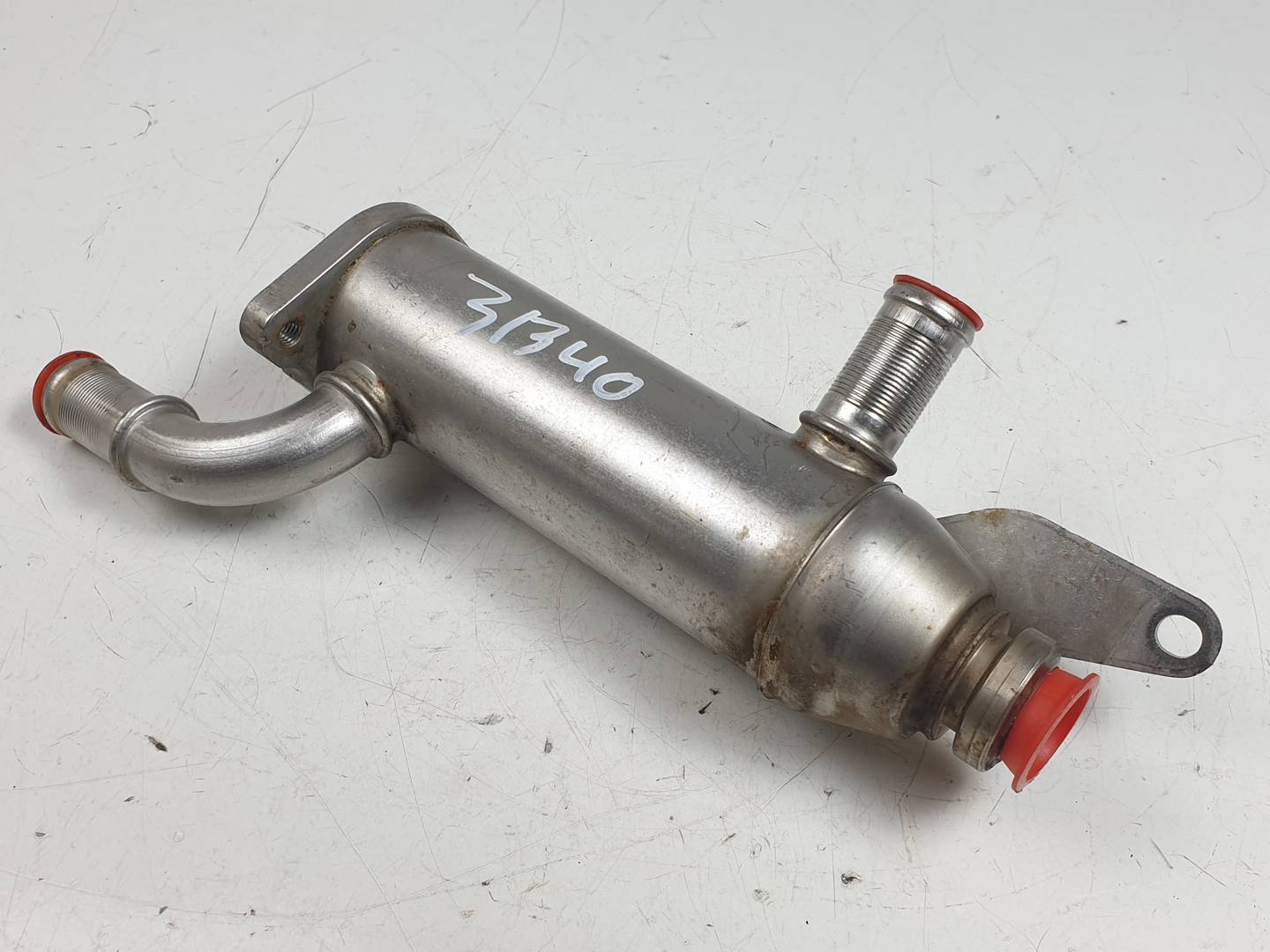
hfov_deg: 67.3
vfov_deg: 53.1
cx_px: 635
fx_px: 954
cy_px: 476
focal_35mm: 26
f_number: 2.4
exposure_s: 1/191
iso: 50
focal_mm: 4.3
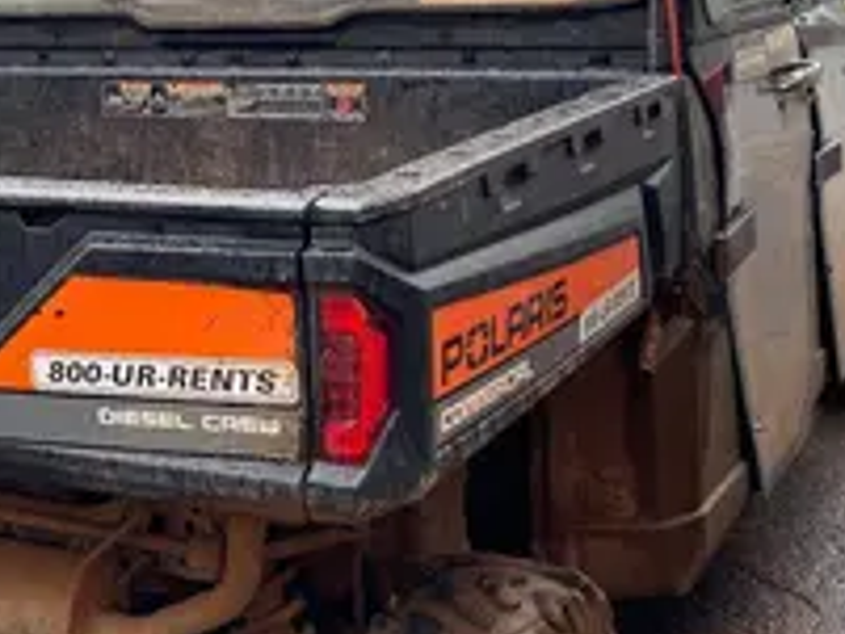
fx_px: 1734
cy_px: 241
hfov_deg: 26.2
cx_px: 29
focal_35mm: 71
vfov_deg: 20.7
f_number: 1.8
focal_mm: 4.25
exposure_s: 1/194
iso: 32
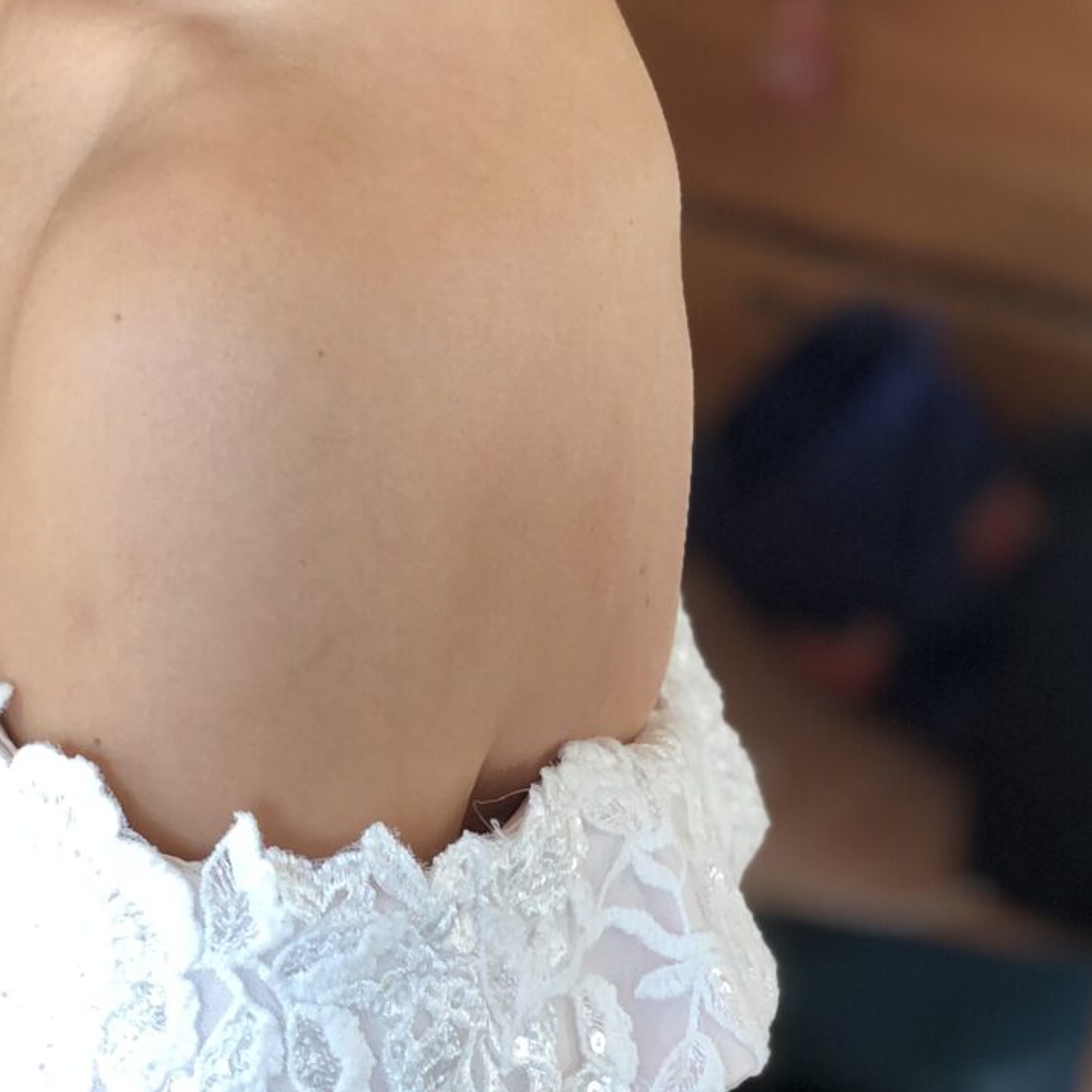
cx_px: 324
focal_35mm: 124
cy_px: -287
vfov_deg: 13.6
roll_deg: -1.8
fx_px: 4426
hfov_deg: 14.0
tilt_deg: -13.9
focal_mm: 6
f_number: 2.4
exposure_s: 1/60
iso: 40
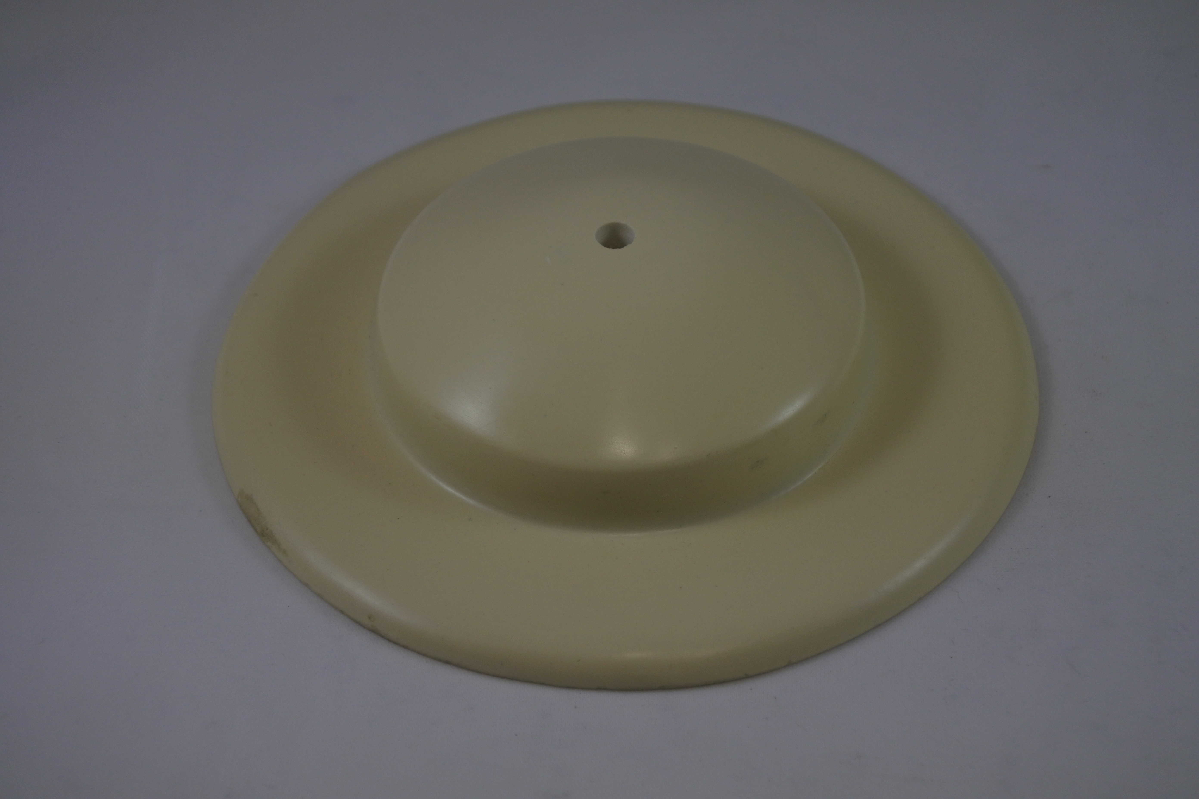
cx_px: 600
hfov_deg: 29.7
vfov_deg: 20.0
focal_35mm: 68
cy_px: 400
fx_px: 2265
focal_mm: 25.2
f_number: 5.3
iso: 200
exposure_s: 1/250
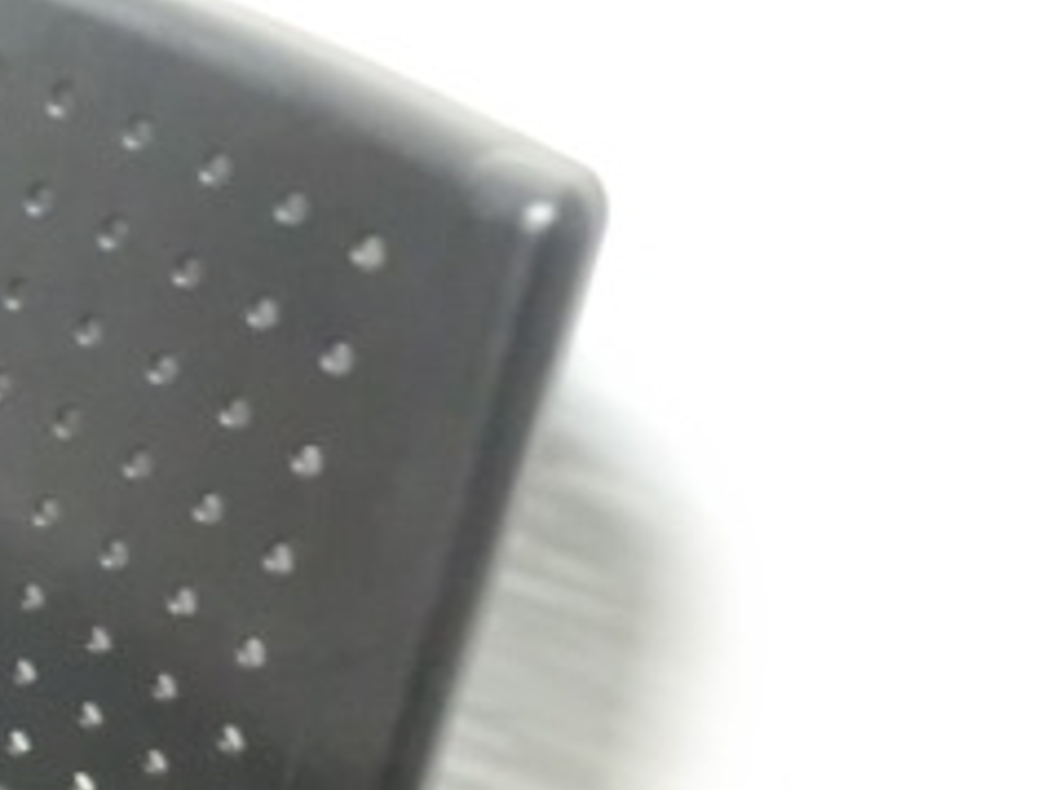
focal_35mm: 86
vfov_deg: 16.6
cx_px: -190
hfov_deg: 21.2
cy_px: 914
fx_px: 2614
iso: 800
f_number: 3.5
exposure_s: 1/10
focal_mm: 5.8
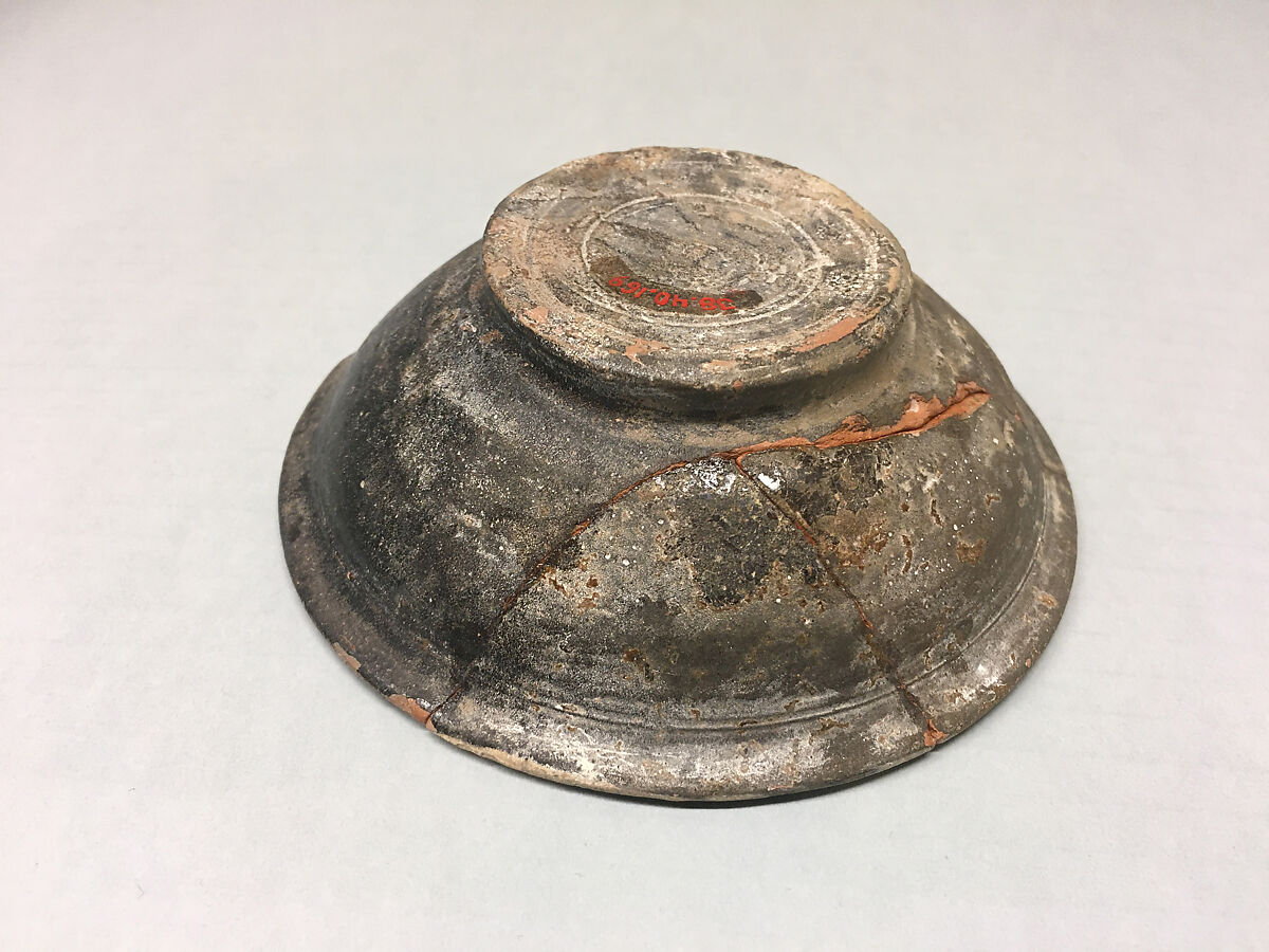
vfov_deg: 48.2
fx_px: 1063
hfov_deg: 61.7
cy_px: 476
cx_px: 634
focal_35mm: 29
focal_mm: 4.15
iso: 50
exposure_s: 1/33
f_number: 2.2
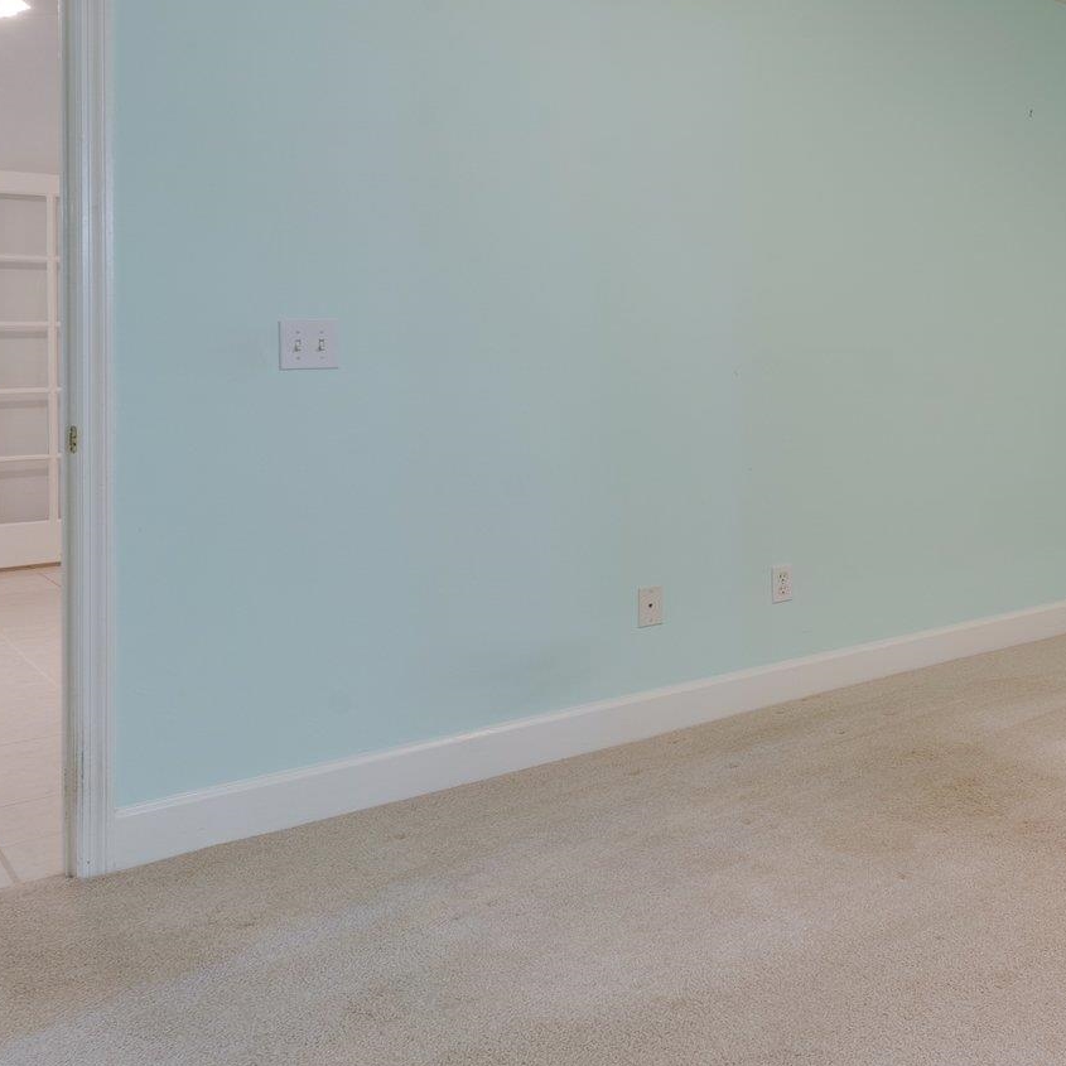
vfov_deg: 46.3
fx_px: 1219
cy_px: 336
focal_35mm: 35
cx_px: 1236
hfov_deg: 37.4
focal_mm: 17
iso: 100
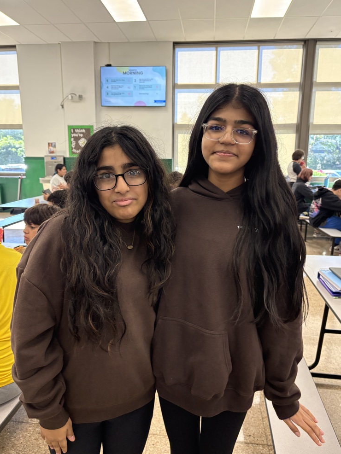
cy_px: 228
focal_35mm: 27
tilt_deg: -11.4
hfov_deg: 51.4
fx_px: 354
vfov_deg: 65.3
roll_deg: -0.7
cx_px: 171
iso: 250
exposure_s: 1/100
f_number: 1.6
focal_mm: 5.96
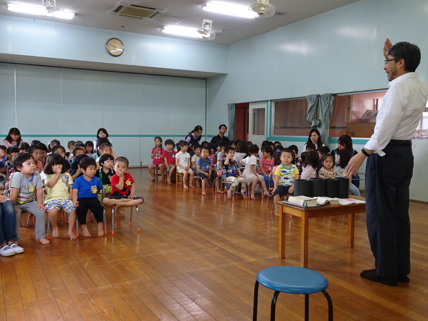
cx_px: 214
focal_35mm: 32
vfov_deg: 44.2
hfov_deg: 56.8
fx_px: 396
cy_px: 160
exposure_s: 1/40
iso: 250
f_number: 4
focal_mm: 5.43
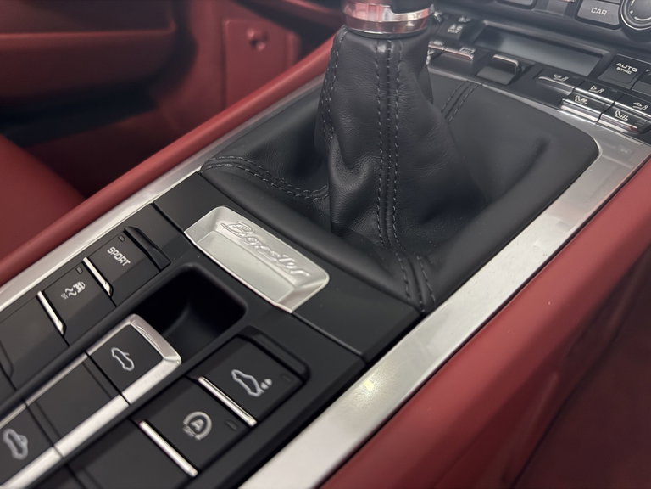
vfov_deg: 56.8
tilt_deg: -34.1
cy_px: 244
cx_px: 326
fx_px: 451
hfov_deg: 71.6
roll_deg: -7.3
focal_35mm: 24
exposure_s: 1/33
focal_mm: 6.76
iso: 800
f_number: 1.78
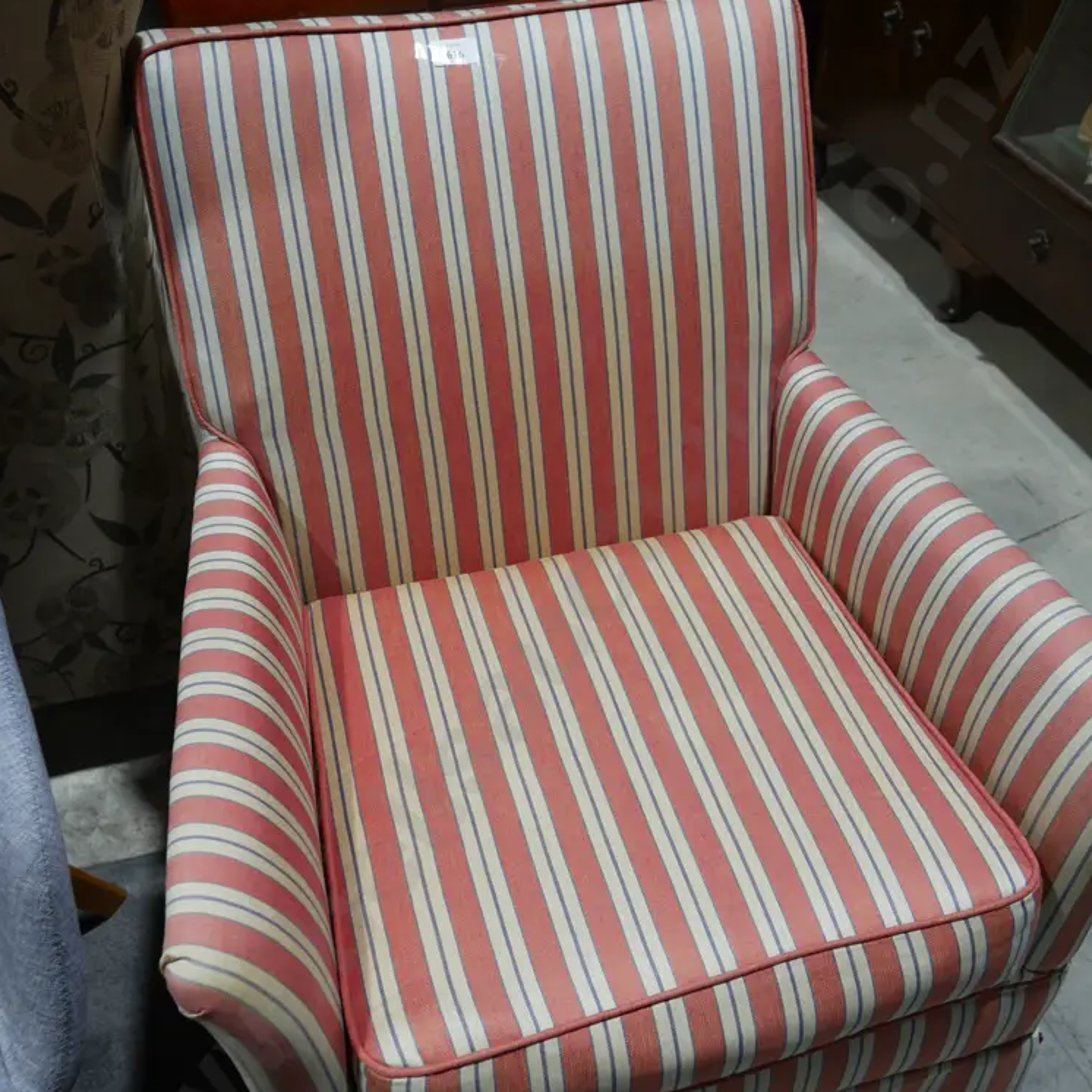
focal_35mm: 34
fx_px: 1213
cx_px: 560
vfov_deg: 48.3
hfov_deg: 48.4
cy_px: 635
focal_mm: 14
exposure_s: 1/60
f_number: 4
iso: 200
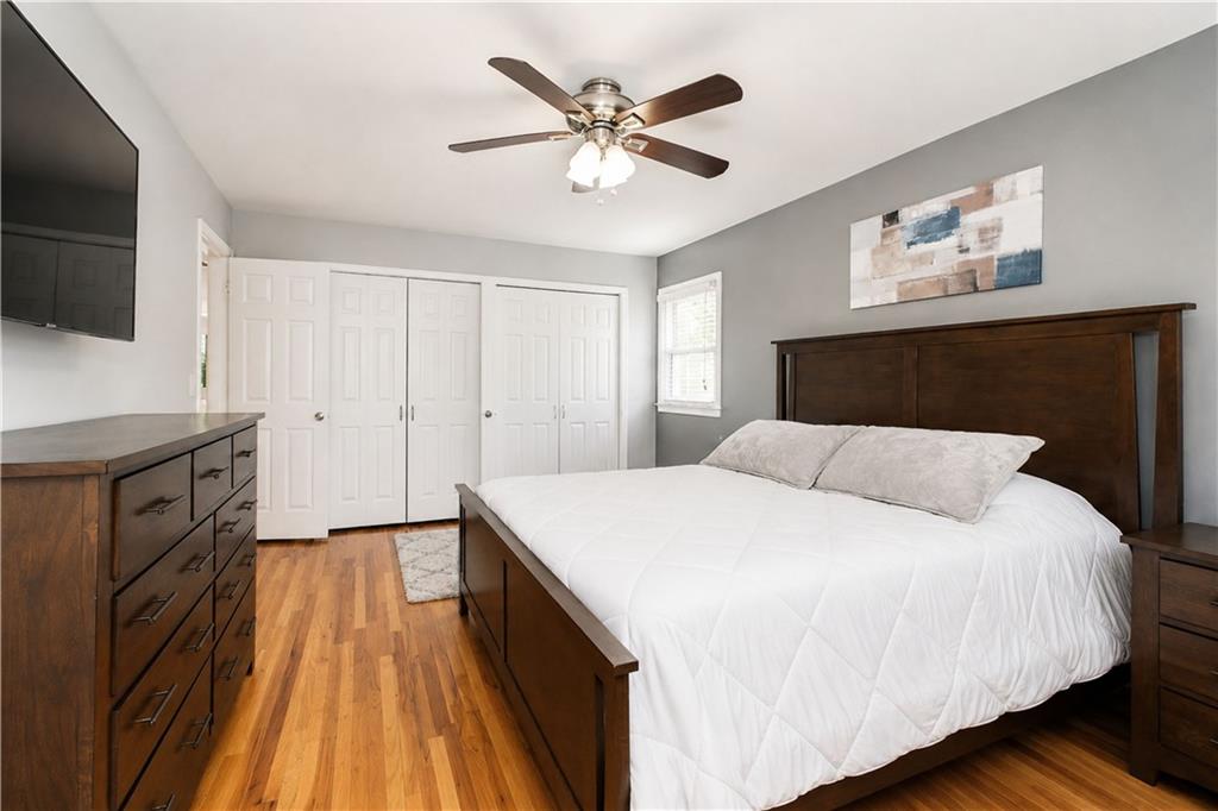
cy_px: 406
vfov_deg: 77.3
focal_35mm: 15
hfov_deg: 100.4
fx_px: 507
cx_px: 609
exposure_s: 1/100
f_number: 8
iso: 1250
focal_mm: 10
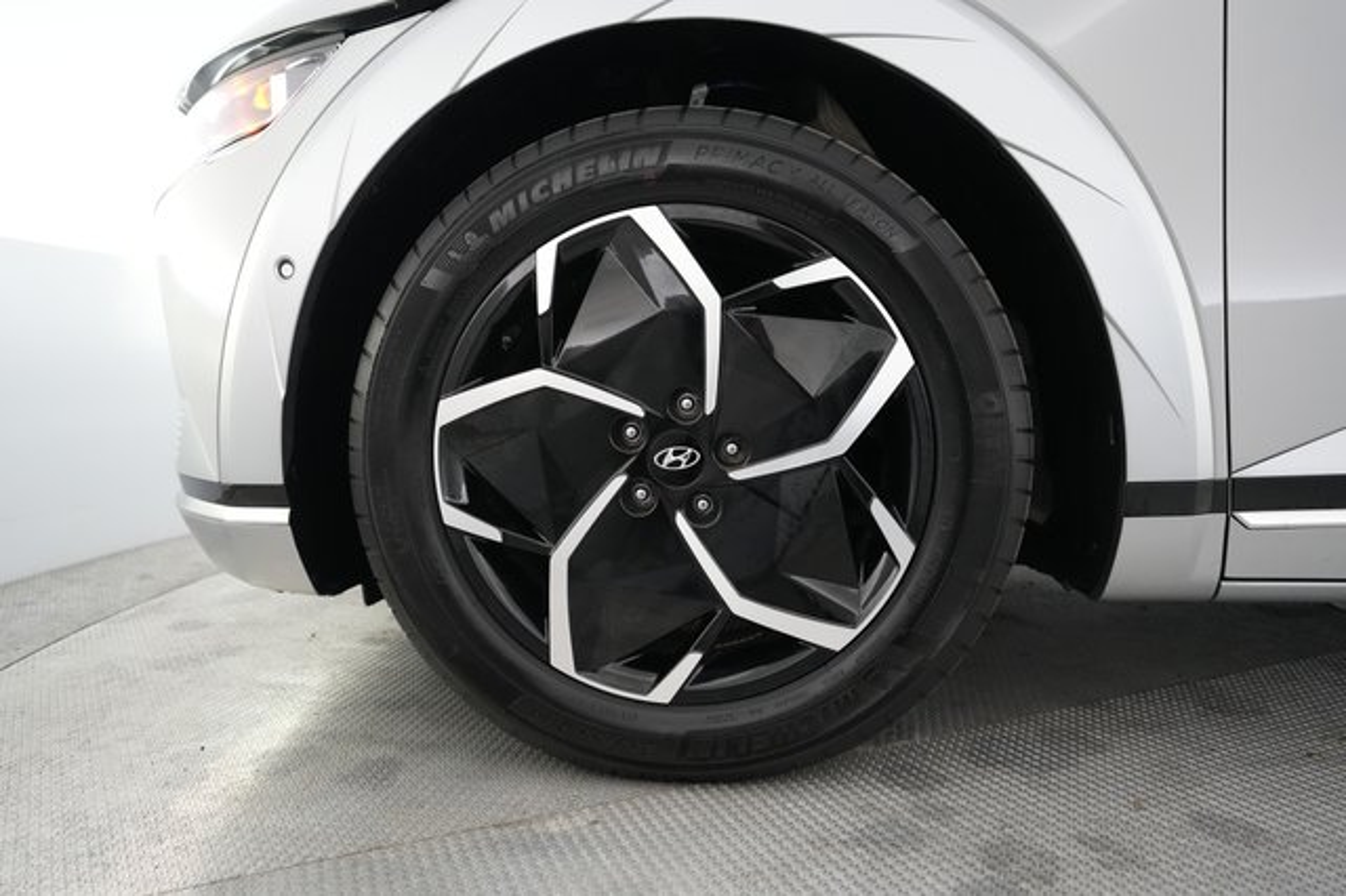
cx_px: 673
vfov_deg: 53.1
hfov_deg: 73.8
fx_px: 897
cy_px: 448
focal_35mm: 24
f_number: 2.8
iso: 5000
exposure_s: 1/160
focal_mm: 24
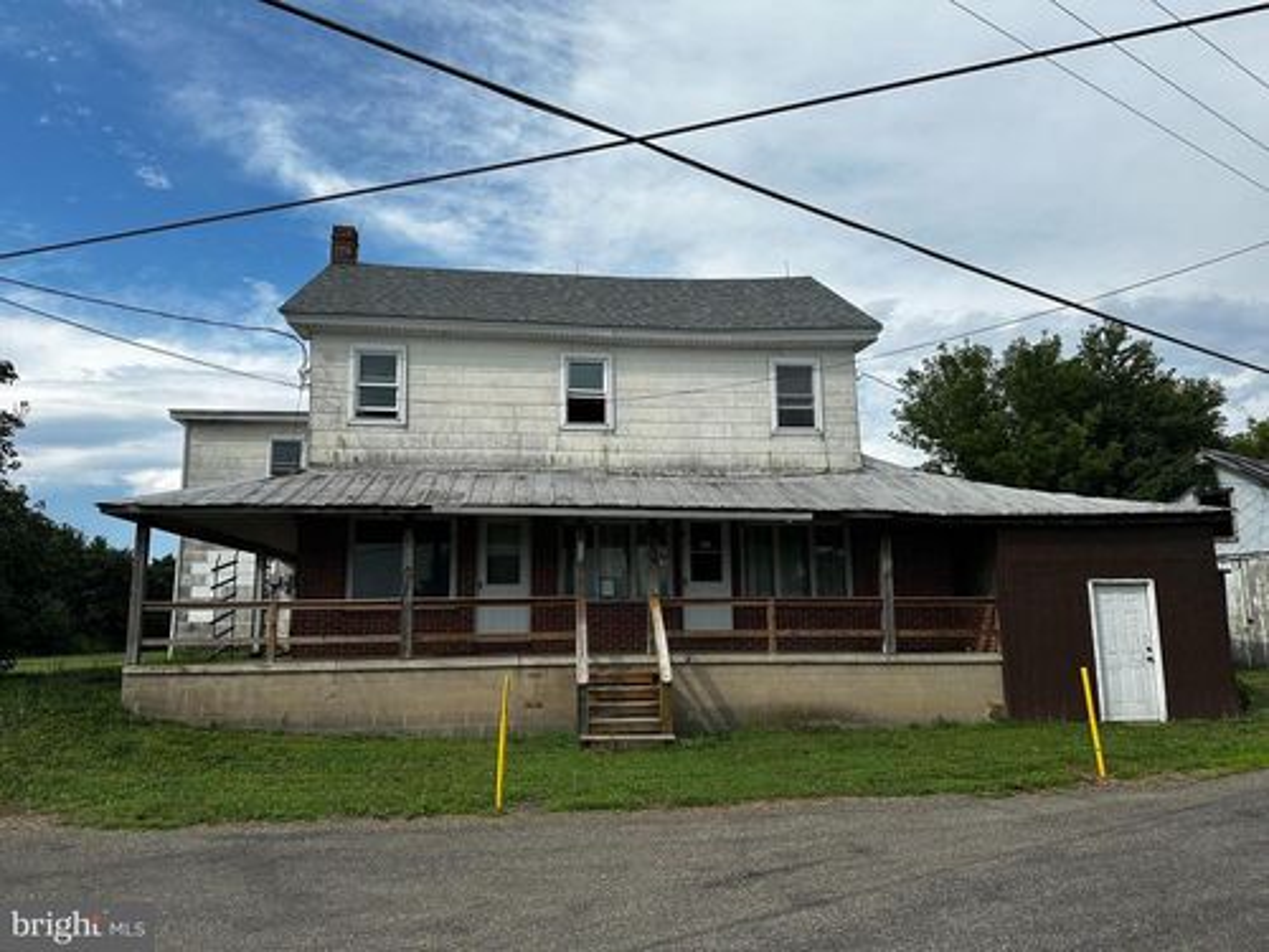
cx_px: 634
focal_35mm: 24
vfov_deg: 56.8
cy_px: 476
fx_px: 880
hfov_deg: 71.6
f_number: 1.78
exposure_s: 1/5525
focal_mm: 6.86
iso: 80
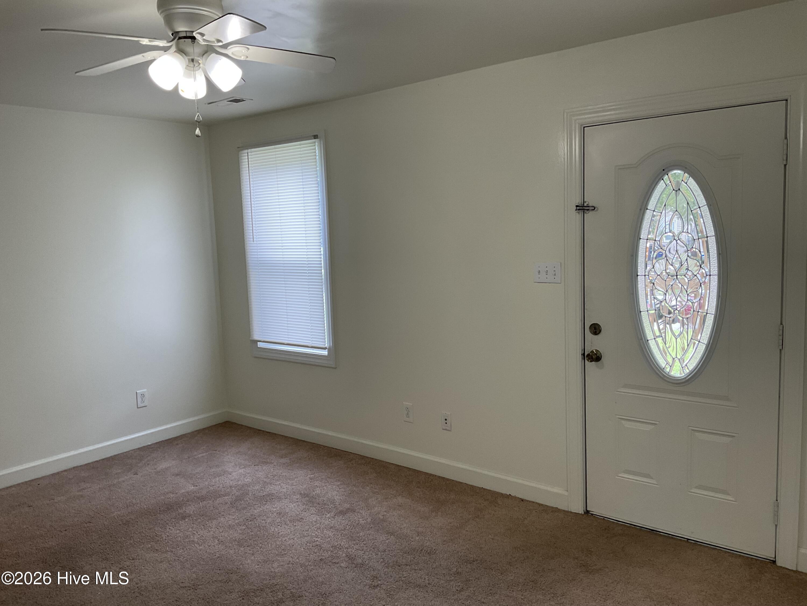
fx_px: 676
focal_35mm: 29
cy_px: 303
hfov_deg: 61.7
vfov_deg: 48.2
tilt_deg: -8.3
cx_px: 404
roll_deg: +2.4
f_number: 1.8
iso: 64
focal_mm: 3
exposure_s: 1/120
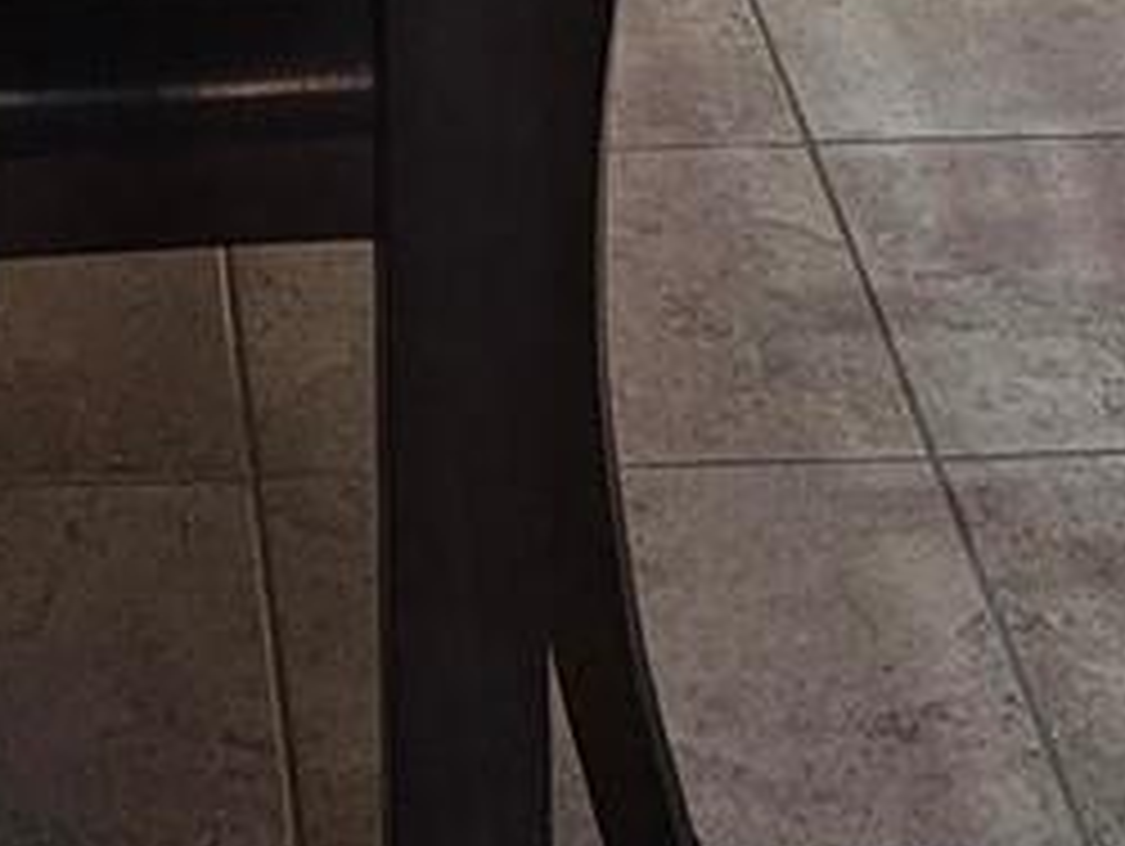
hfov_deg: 13.3
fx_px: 4782
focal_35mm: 147
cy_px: -1818
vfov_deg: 8.3
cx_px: 194
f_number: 1.7
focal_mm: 6.3
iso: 640
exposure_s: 1/120
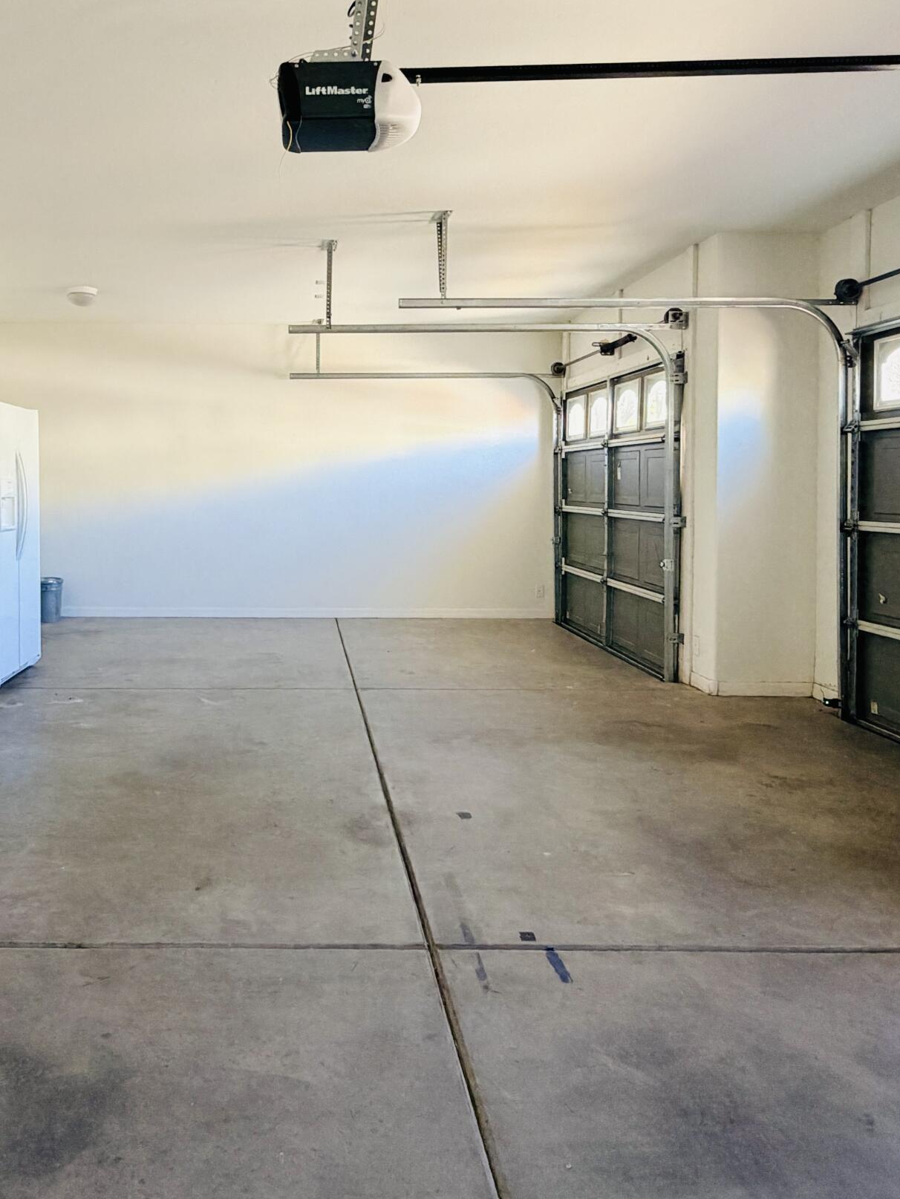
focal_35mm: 26
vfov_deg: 66.7
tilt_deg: +0.5
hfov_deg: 52.2
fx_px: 901
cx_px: 306
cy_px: 489
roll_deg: -0.9
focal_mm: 2.22
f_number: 2.2
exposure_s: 1/74
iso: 320
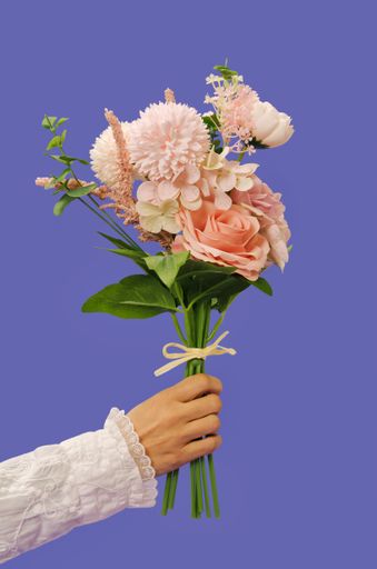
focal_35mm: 69
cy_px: 284
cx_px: 188
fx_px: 1089
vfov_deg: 29.3
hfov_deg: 19.6
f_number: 7.1
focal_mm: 46
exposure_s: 1/125
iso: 100
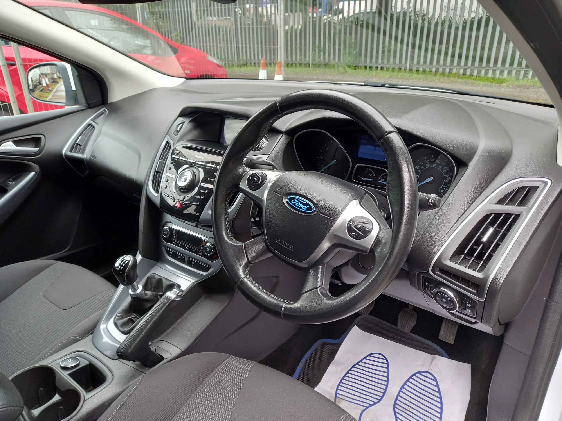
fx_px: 406
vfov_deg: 54.9
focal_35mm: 25
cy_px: 210
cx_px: 281
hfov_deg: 69.4
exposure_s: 1/60
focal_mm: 4.6
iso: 100
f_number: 2
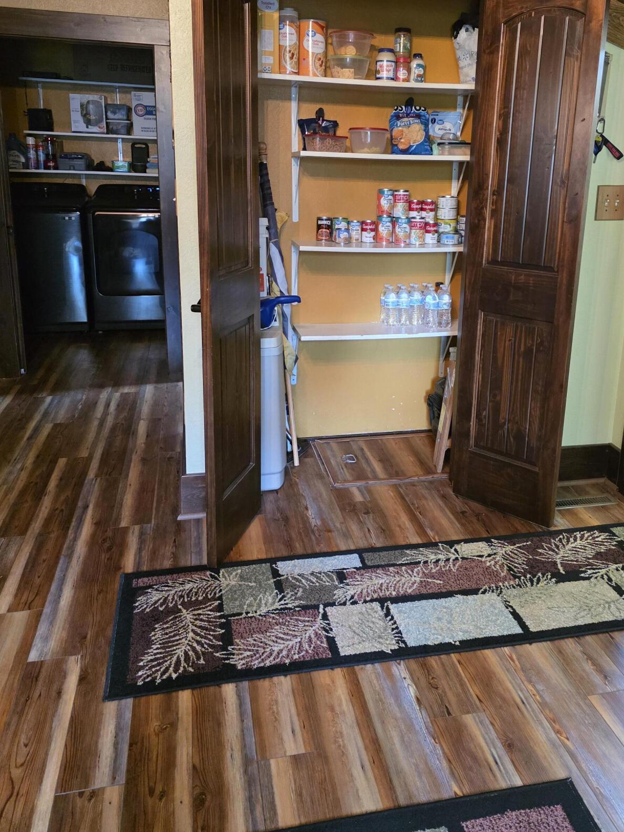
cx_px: 369
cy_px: 349
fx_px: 697
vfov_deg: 61.3
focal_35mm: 29
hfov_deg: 48.0
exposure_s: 1/120
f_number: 1.7
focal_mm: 6.3
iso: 2000
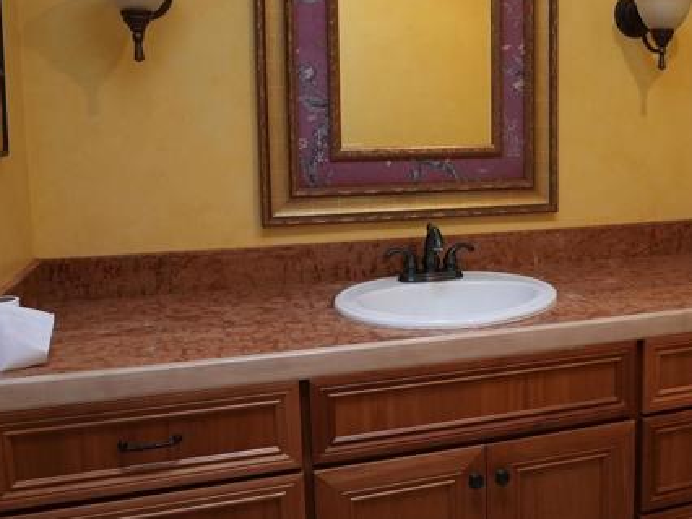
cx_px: 533
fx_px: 740
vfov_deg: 38.4
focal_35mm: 37
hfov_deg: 47.9
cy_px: 187
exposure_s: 1/160
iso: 1250
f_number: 3.5
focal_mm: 16
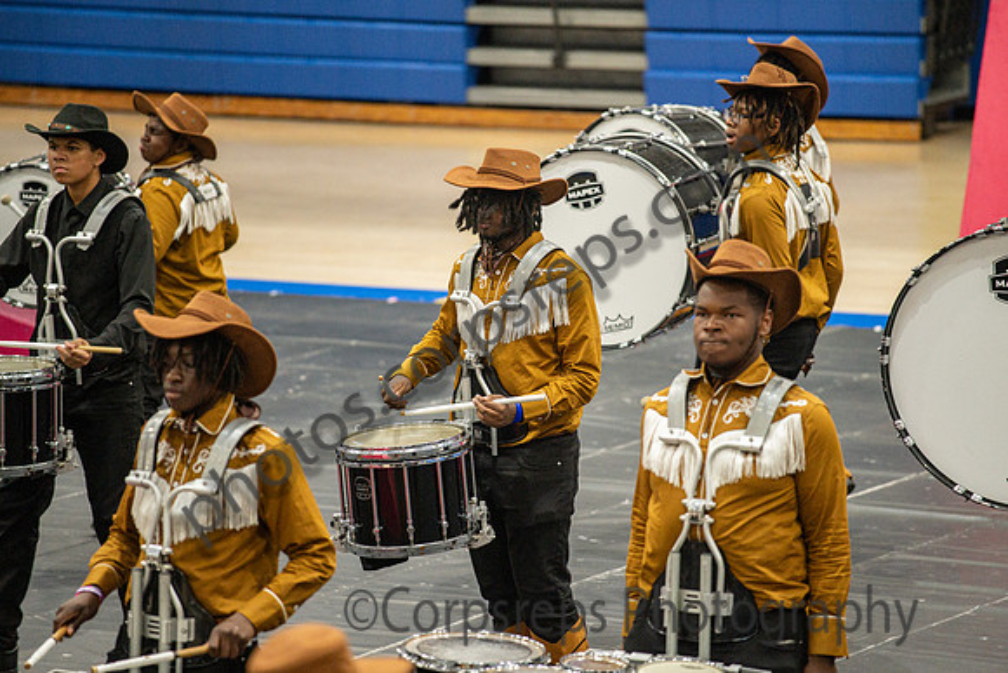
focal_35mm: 200
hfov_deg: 10.3
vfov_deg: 6.9
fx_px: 5601
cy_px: 336
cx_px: 504
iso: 6400
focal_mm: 200
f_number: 4
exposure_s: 1/500
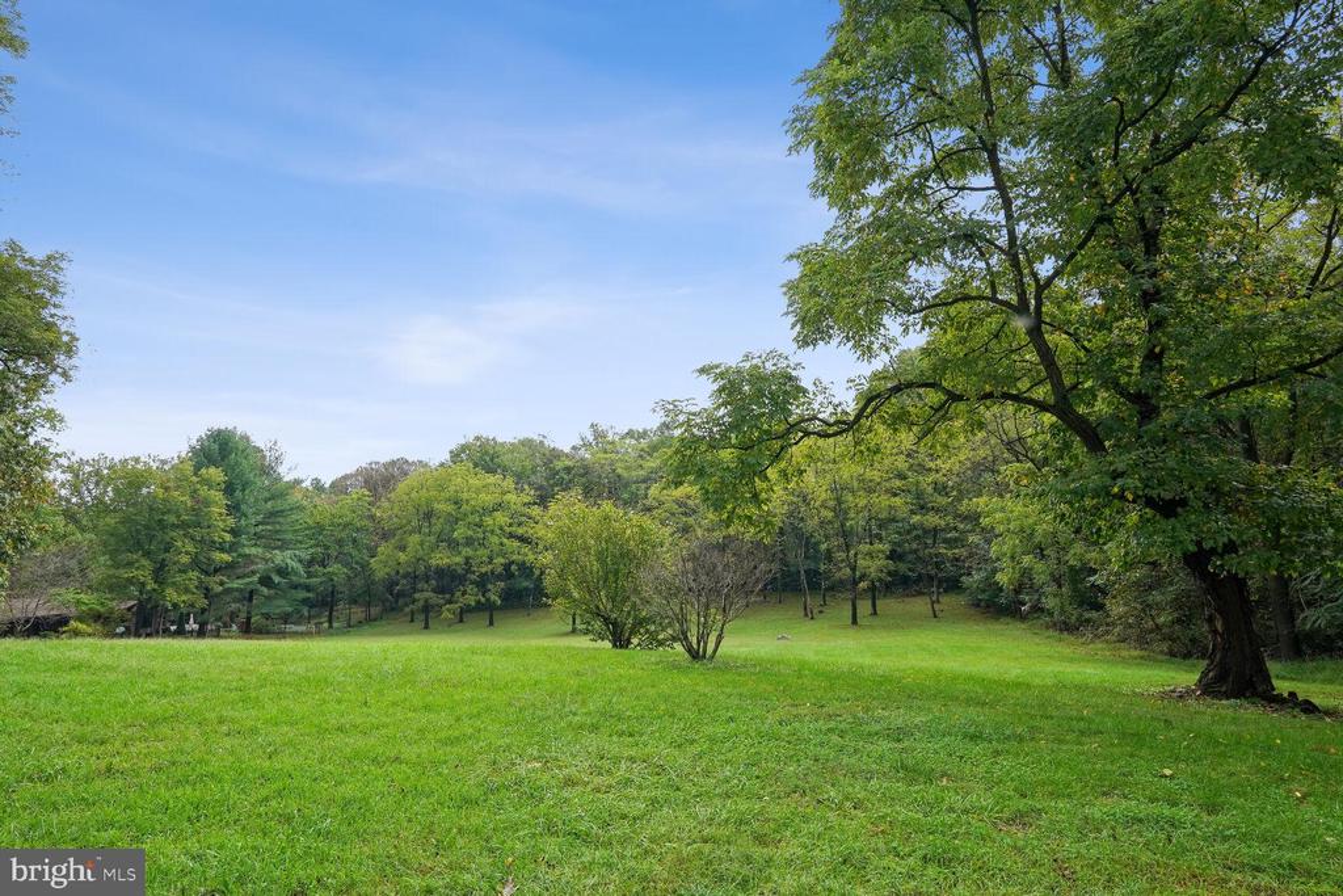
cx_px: 672
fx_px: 728
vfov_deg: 63.2
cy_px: 448
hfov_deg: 85.4
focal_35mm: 20
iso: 640
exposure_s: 1/125
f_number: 9
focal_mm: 19.5
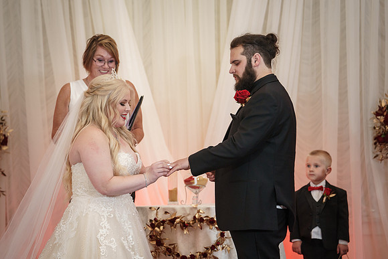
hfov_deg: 14.5
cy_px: 130
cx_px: 194
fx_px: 1523
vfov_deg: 9.7
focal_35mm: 141
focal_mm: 140
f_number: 4
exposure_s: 1/100
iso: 2000
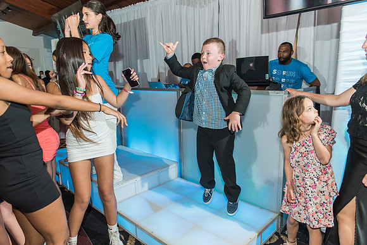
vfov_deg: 53.2
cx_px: 184
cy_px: 122
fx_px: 245
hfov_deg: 73.7
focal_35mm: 24
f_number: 3.5
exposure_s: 1/125
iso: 800
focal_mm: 24
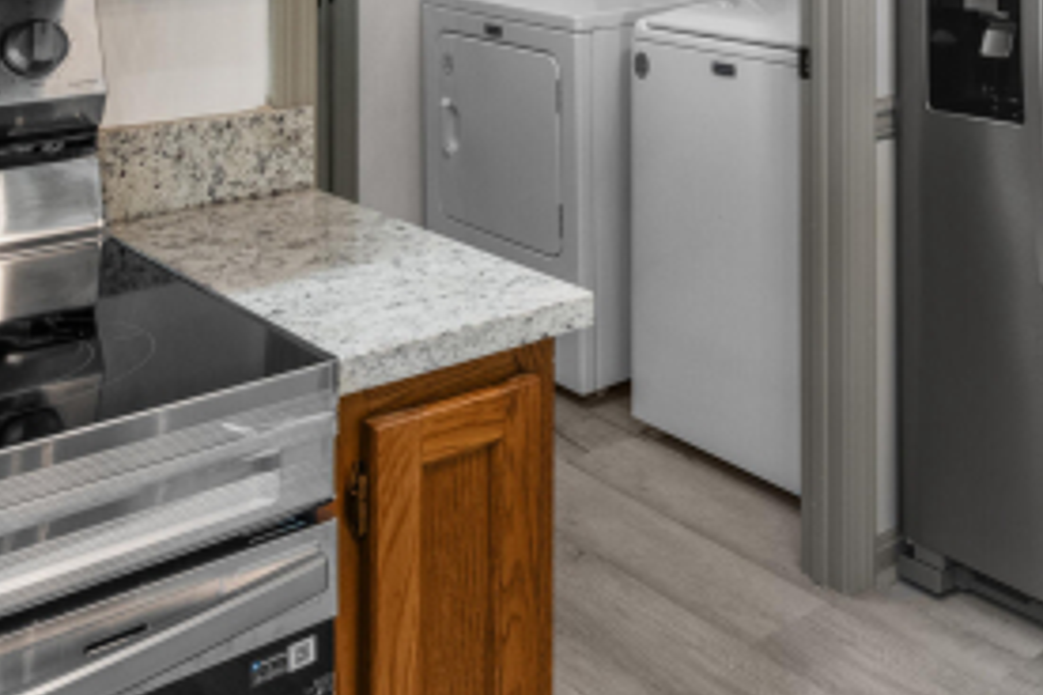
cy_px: -147
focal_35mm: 49
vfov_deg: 24.8
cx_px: 975
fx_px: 1420
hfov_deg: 37.2
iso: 400
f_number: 8
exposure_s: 1/1.25
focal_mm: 12
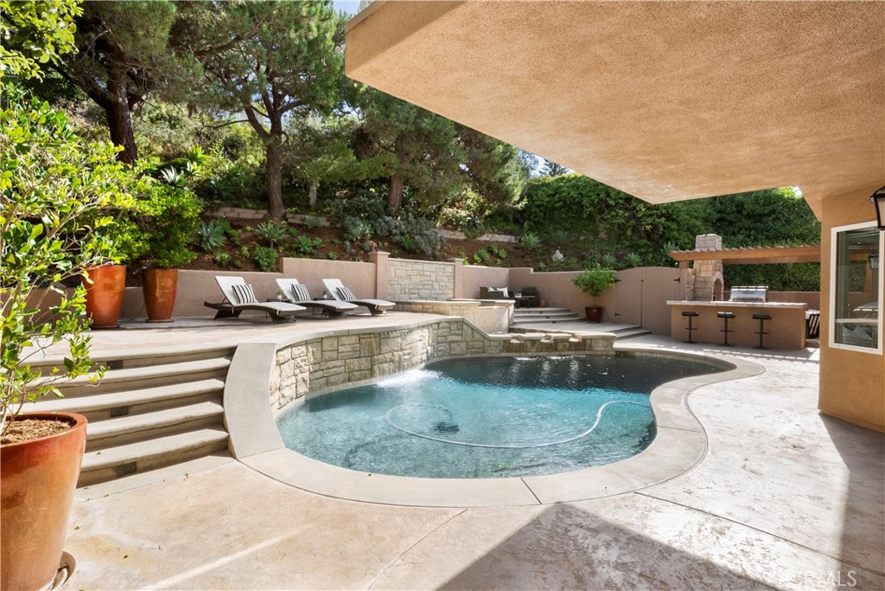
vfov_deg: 70.5
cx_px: 442
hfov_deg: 93.3
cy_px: 296
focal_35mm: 17
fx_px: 418
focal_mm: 17
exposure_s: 1/25
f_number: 22
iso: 640
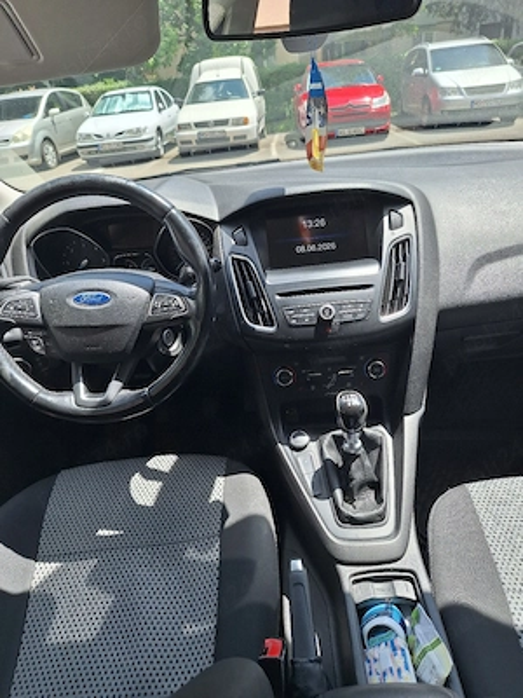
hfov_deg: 58.9
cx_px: 262
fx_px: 463
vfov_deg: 73.9
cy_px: 349
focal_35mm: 23
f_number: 1.8
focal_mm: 5.54
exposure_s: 1/714
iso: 40
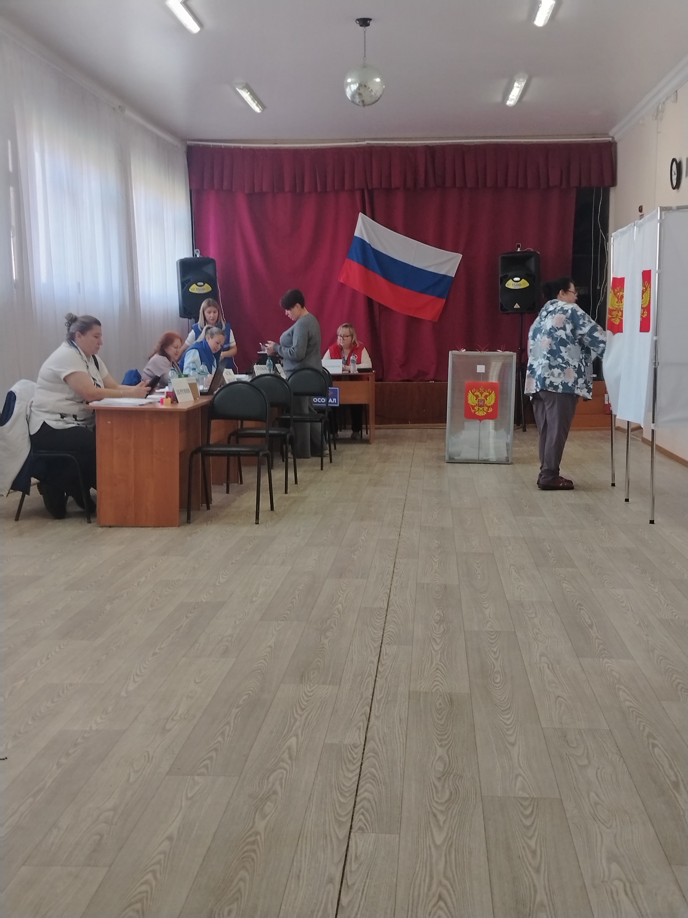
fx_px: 1034
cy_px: 459
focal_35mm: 39
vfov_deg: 47.9
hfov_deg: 36.8
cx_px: 344
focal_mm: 5.25
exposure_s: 1/50
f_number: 1.75
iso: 328
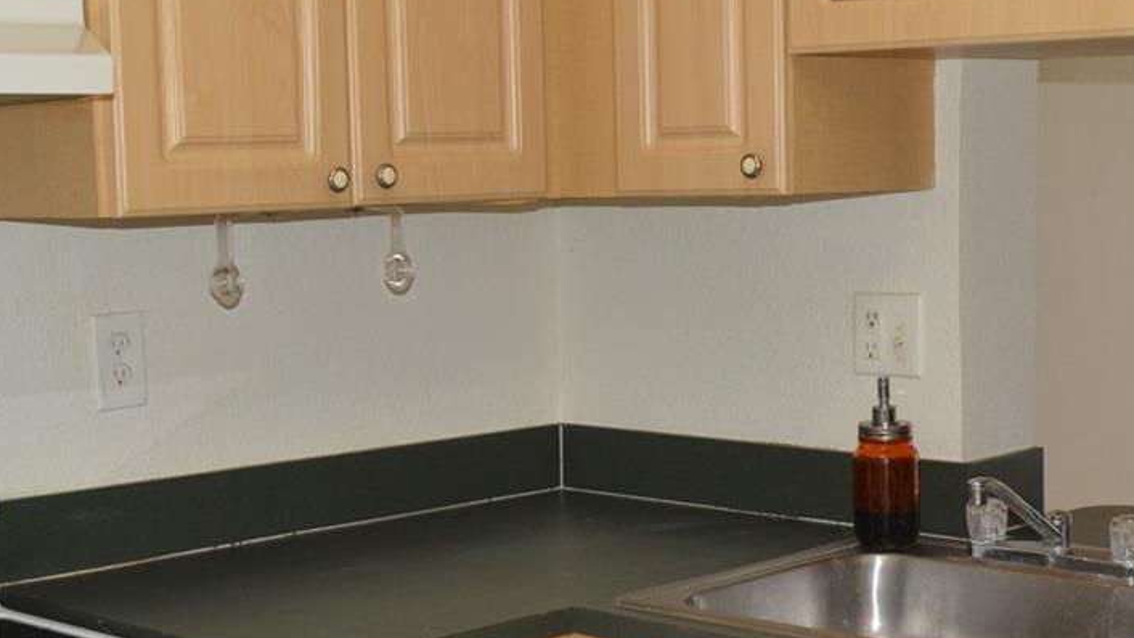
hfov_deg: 32.8
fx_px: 1924
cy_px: 399
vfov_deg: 18.8
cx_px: 612
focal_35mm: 64
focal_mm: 18
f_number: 3.5
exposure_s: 1/60
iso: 450
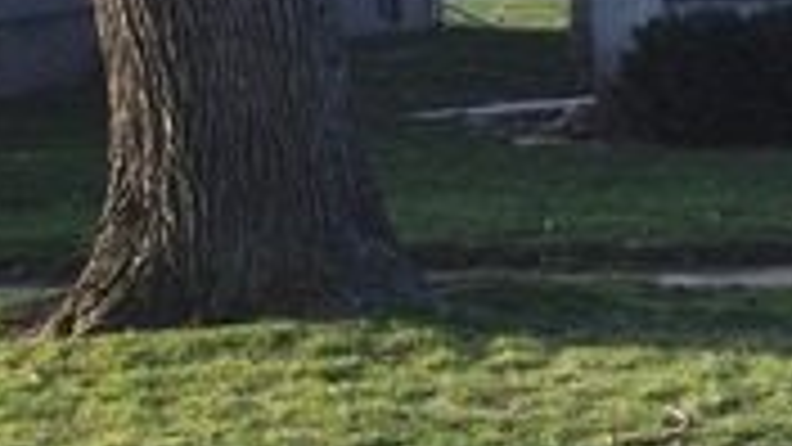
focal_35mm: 139
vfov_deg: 8.7
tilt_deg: -5.6
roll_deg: +0.2
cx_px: 1188
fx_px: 2919
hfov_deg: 14.4
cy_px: 72
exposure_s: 1/488
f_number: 2.4
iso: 50
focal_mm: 4.28
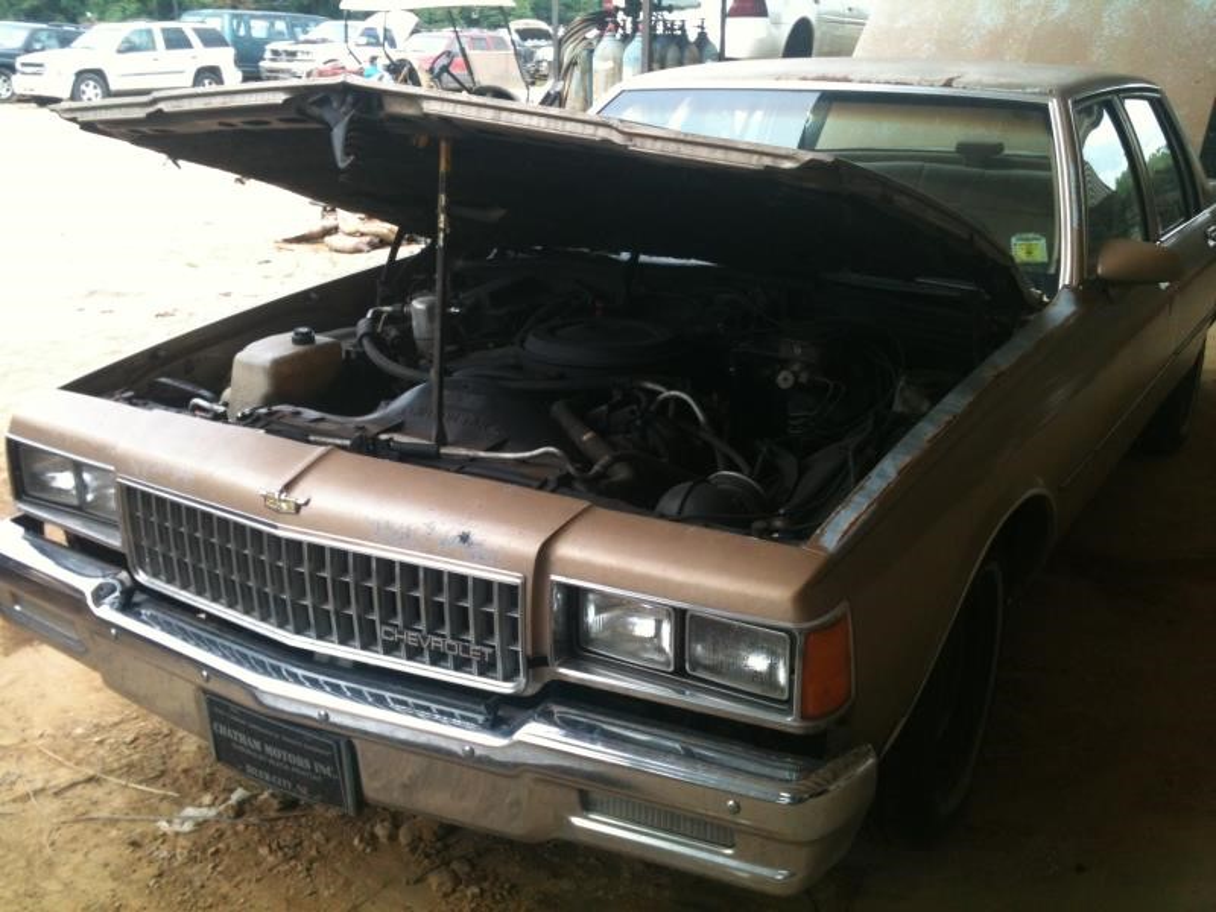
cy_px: 456
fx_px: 1229
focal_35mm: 35
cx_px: 608
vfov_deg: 40.7
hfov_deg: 52.6
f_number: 2.8
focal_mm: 3.85
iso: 64
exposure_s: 1/174
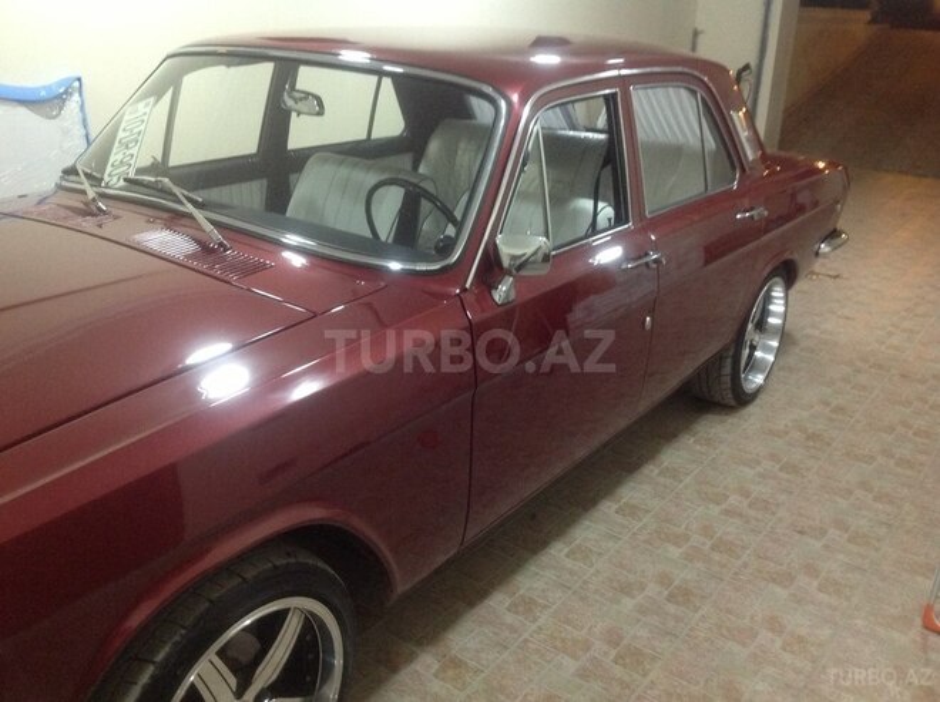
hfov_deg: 52.7
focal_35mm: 35
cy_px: 351
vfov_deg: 40.6
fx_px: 949
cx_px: 470
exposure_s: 1/15
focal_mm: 4.28
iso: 320
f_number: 2.4
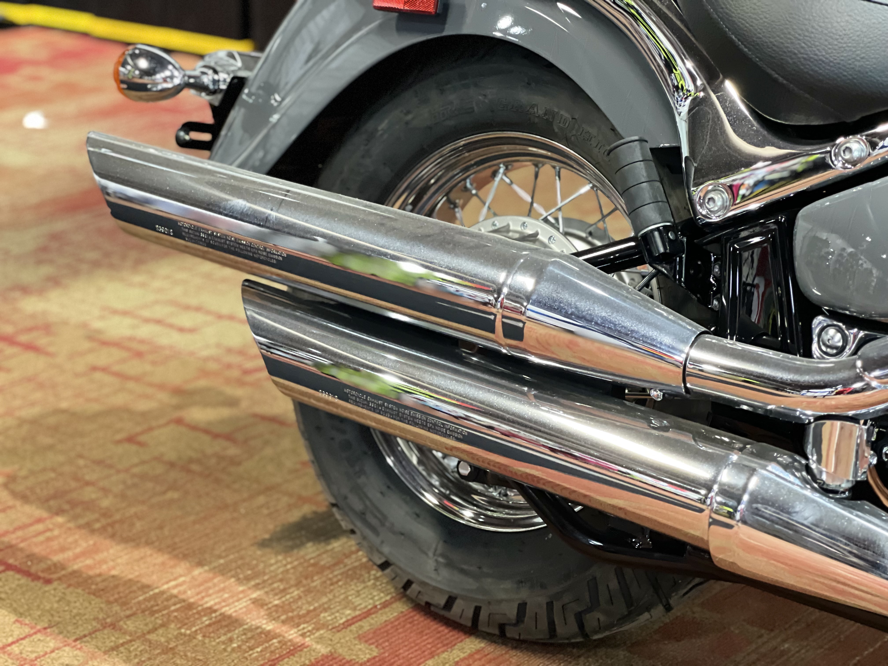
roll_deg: +1.2
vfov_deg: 19.1
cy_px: 333
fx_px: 1975
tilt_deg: -17.8
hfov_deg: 25.3
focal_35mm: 77
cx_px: 444
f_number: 2.8
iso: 500
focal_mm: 9
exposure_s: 1/15
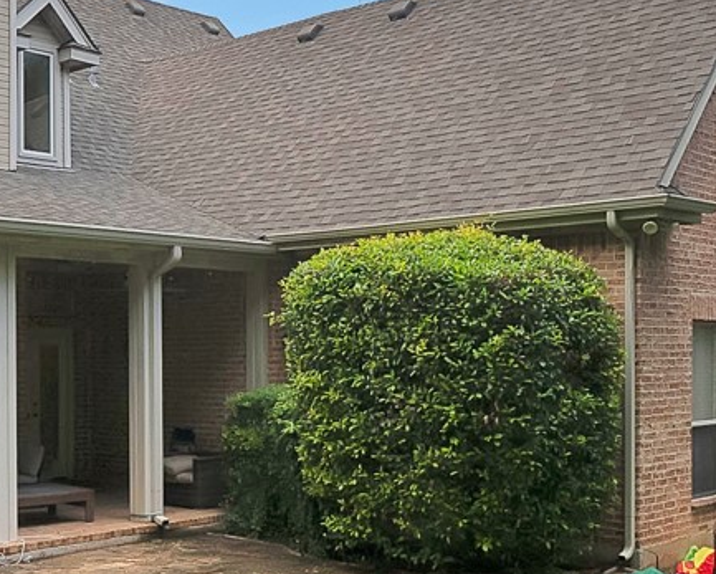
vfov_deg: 29.1
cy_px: 348
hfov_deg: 35.4
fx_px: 1103
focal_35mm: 52
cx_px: 203
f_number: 9
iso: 640
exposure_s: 1/250
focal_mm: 12
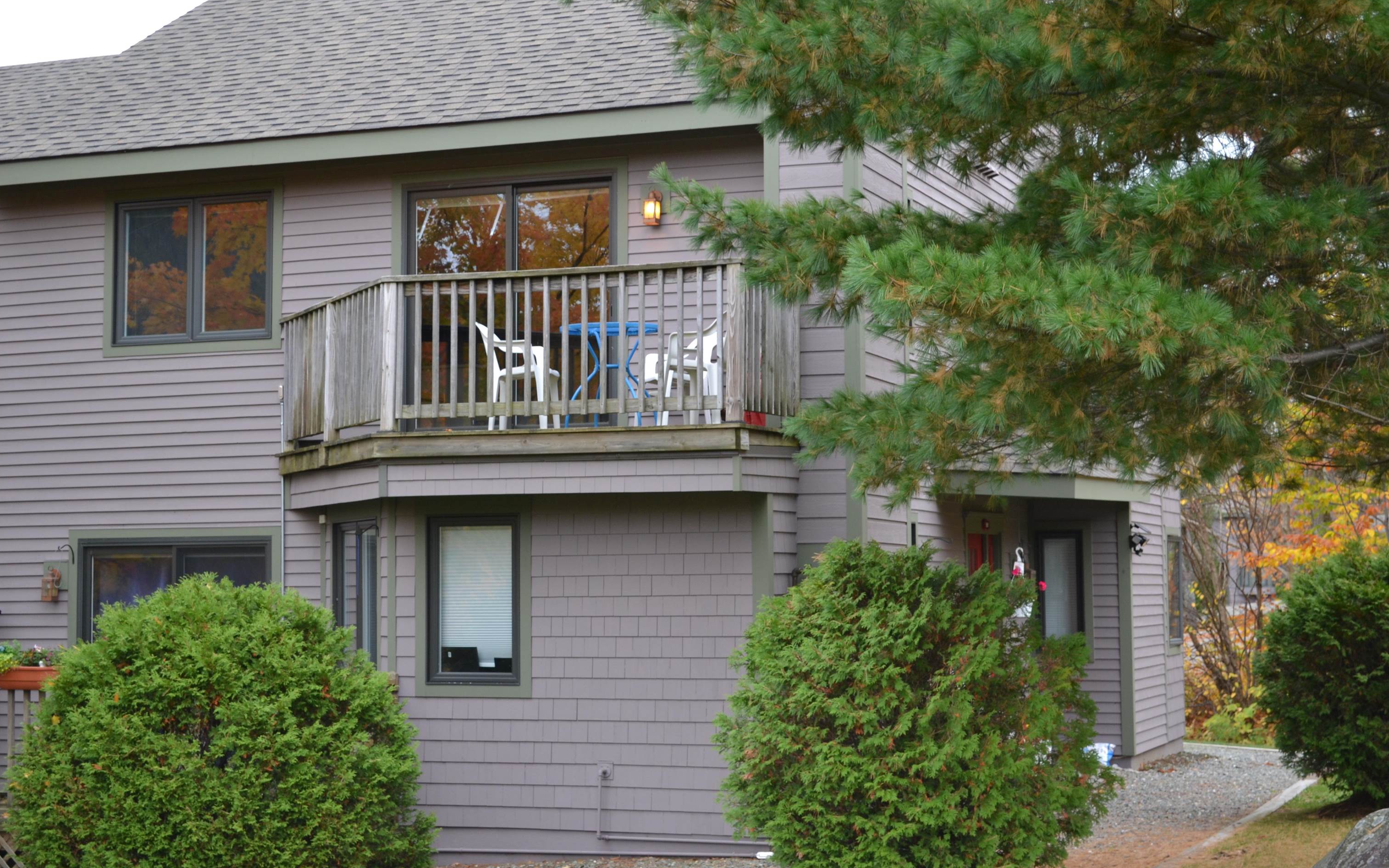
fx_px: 2347
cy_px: 409
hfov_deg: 33.0
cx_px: 690
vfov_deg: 21.0
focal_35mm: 62
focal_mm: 40
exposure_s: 1/125
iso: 250
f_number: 5.6
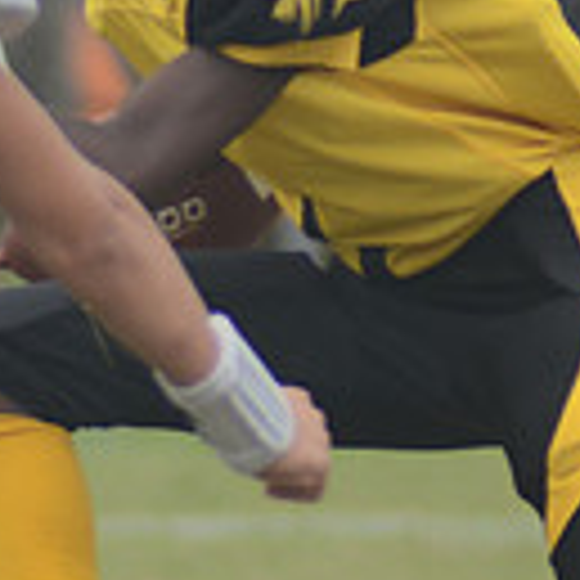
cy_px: 207
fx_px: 43391
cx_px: -27
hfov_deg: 0.8
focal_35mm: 2289
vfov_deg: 0.8
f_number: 6.3
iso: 400
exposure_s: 1/800
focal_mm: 400
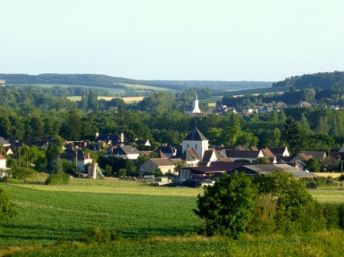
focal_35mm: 255
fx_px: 2531
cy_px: 128
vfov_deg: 5.8
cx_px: 172
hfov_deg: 7.8
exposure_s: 1/200
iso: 100
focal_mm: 41.3
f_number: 5.6
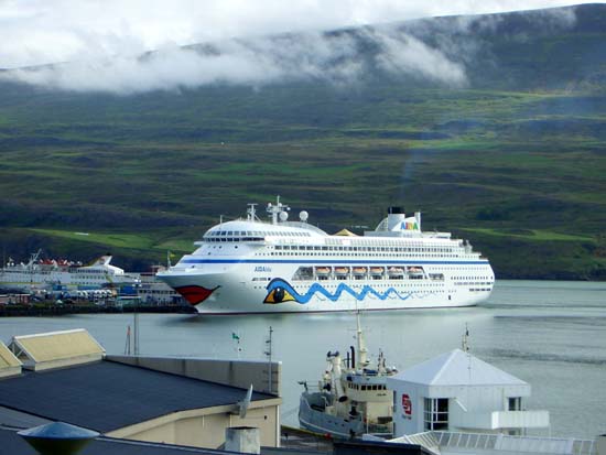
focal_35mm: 105
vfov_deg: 14.1
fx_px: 1839
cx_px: 303
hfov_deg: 18.7
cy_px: 228
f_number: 7.7
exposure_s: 1/125
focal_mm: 17.4
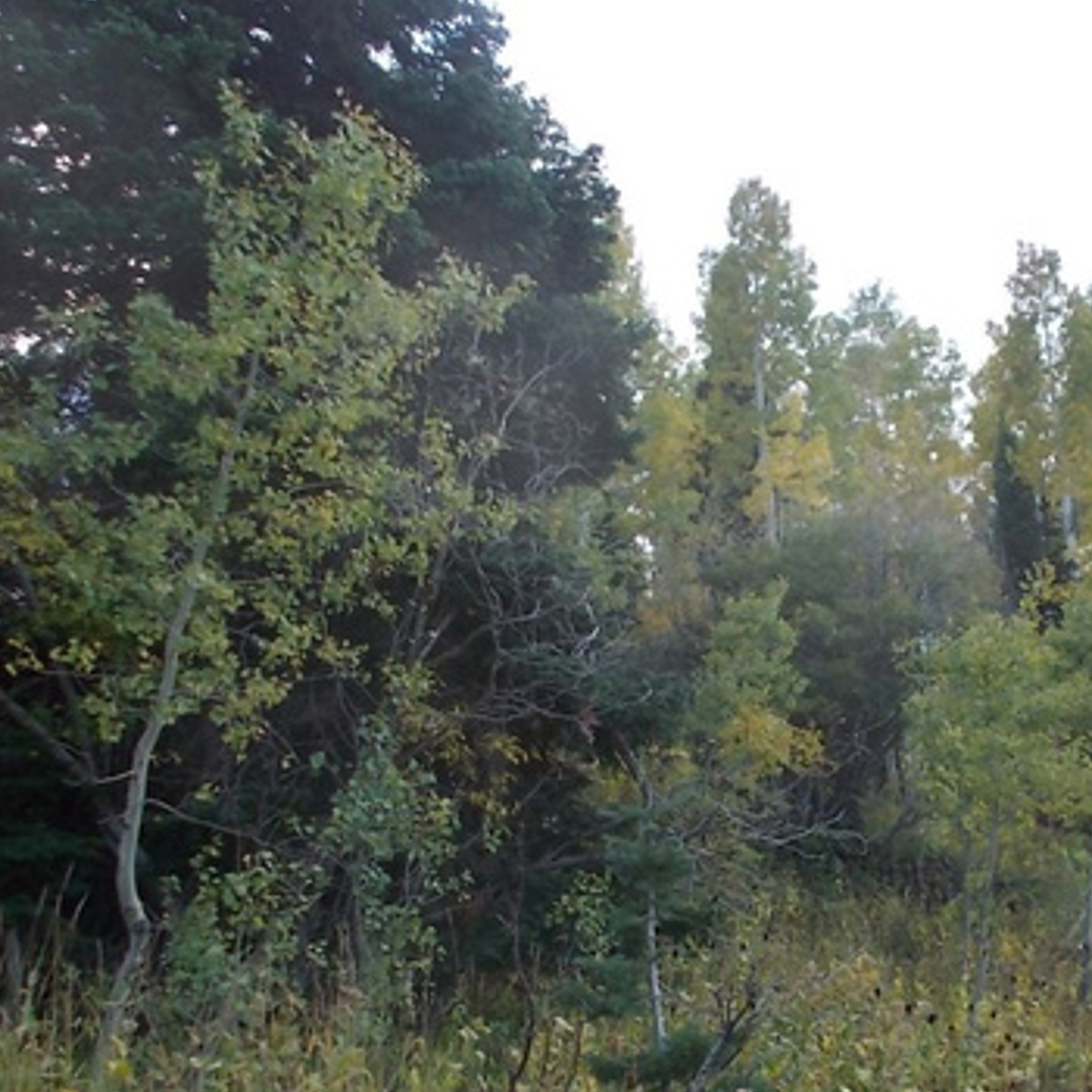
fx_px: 1499
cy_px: 618
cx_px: 771
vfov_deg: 40.0
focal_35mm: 42
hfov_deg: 39.3
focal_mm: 4.6
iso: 80
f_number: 3.2
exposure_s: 1/125
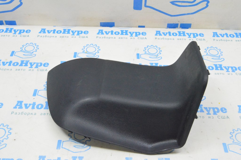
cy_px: 80
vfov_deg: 29.8
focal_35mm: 45
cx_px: 120
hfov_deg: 43.6
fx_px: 301
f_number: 20
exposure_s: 1/15
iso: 6400
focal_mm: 30
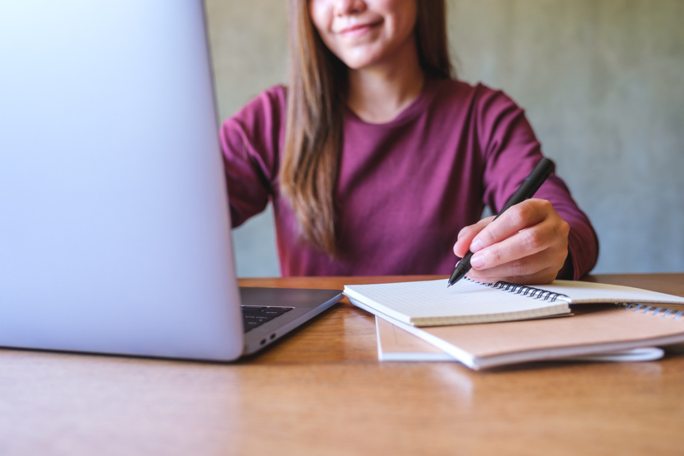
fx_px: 608
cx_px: 342
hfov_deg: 58.7
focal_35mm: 32
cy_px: 228
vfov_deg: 41.1
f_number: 2.8
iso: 160
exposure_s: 1/40
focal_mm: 21.3
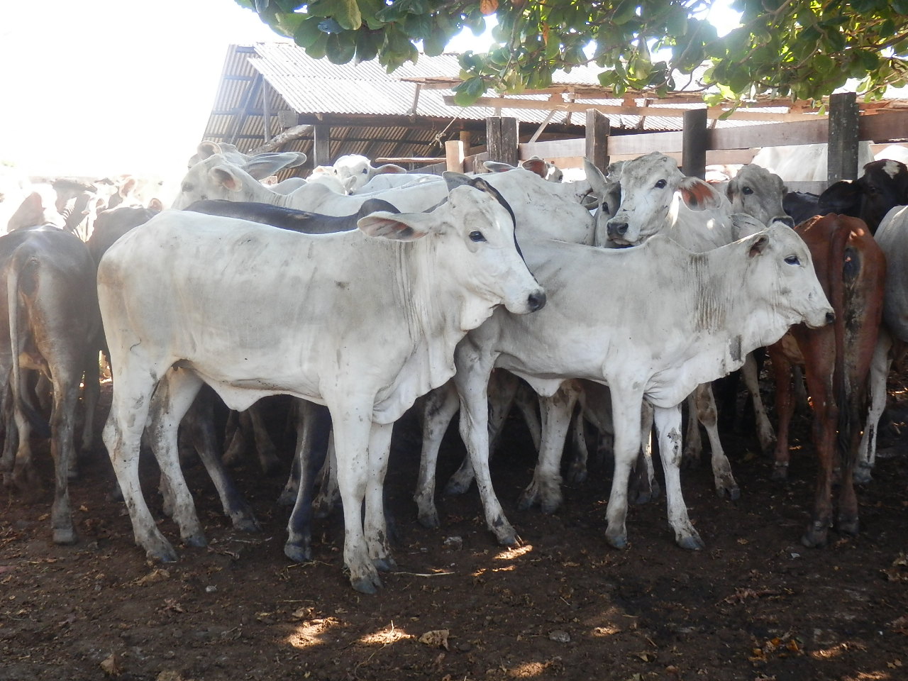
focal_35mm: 45
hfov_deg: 42.1
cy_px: 340
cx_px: 454
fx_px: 1180
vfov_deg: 32.2
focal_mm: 8
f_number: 3.8
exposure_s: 1/80
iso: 160
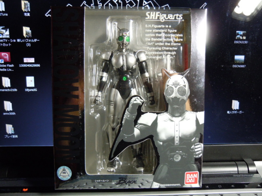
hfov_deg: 47.9
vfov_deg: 36.8
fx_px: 295
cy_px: 98
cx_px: 131
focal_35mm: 39
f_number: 3.7
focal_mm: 7.1
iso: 400
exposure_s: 1/20
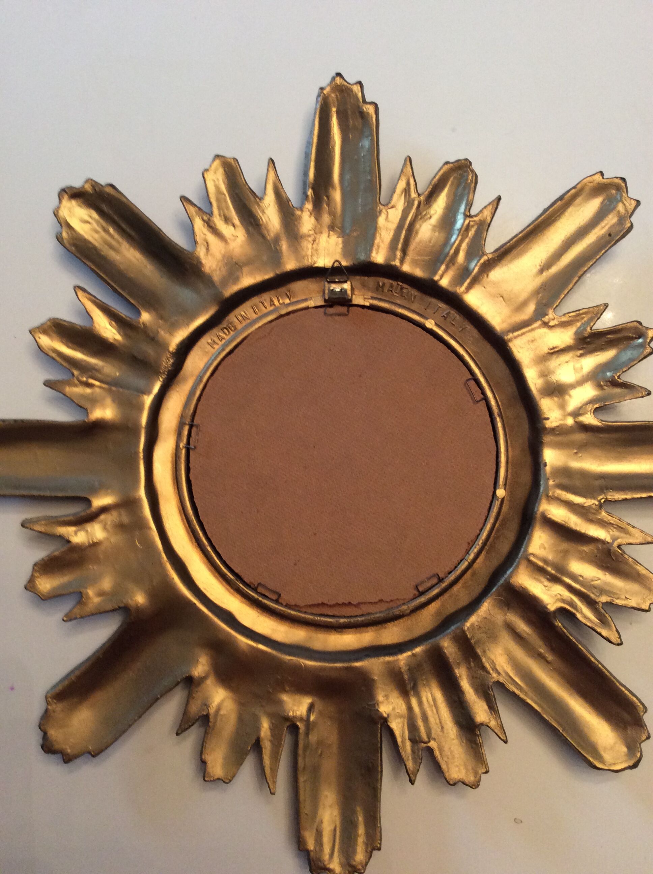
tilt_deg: -83.3
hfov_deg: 44.1
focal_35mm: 32
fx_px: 807
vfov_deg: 56.9
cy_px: 437
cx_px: 326
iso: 125
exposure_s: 1/25
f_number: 2.4
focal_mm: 3.3
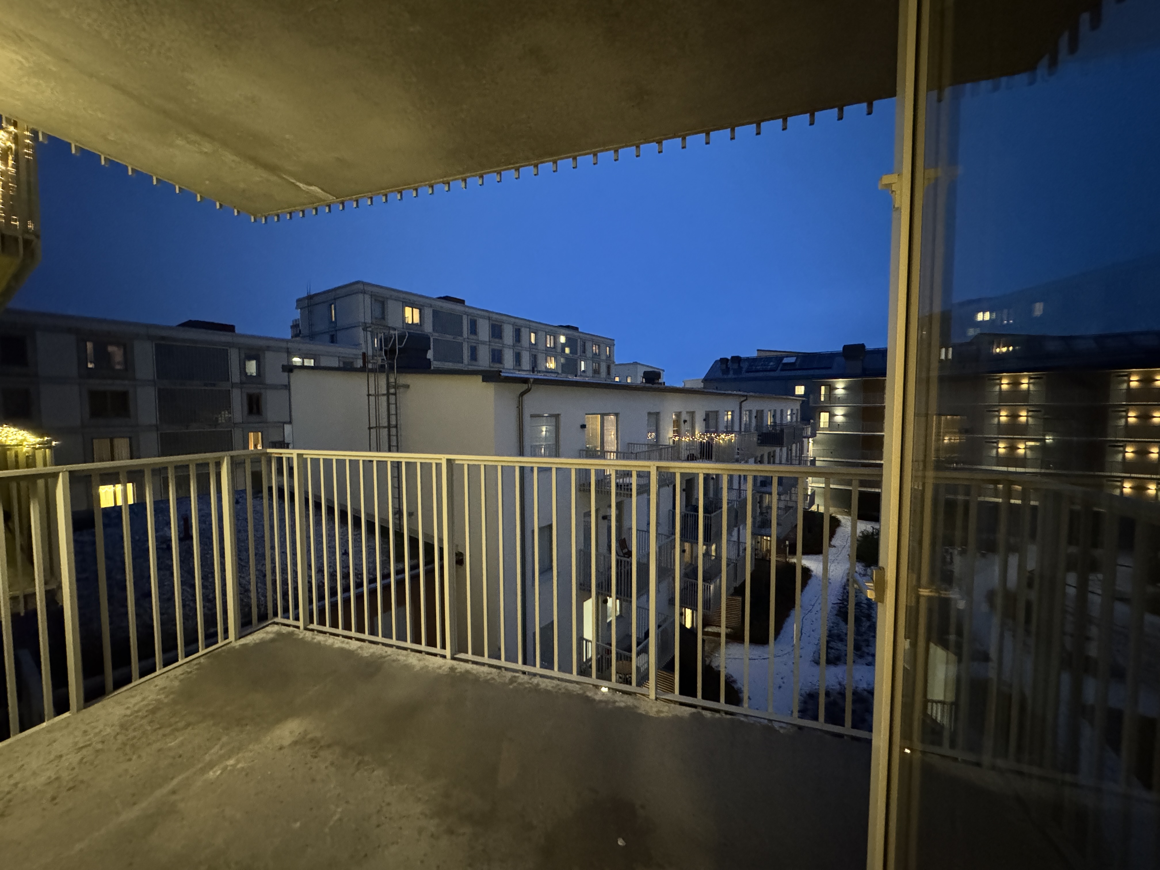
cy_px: 435
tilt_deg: -2.4
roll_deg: +0.7
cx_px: 580
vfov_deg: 85.7
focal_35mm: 14
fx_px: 469
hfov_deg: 102.1
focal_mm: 2.22
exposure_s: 1/25
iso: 2000
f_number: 2.2
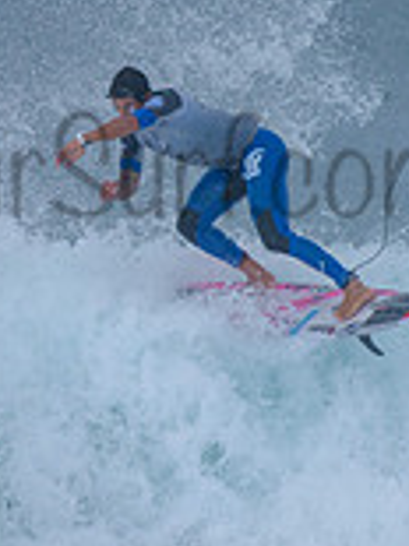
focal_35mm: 1797
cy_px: 136
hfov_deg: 0.8
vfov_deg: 1.1
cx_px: 208
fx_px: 28349
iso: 360
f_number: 5.6
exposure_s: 1/2000
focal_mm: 500
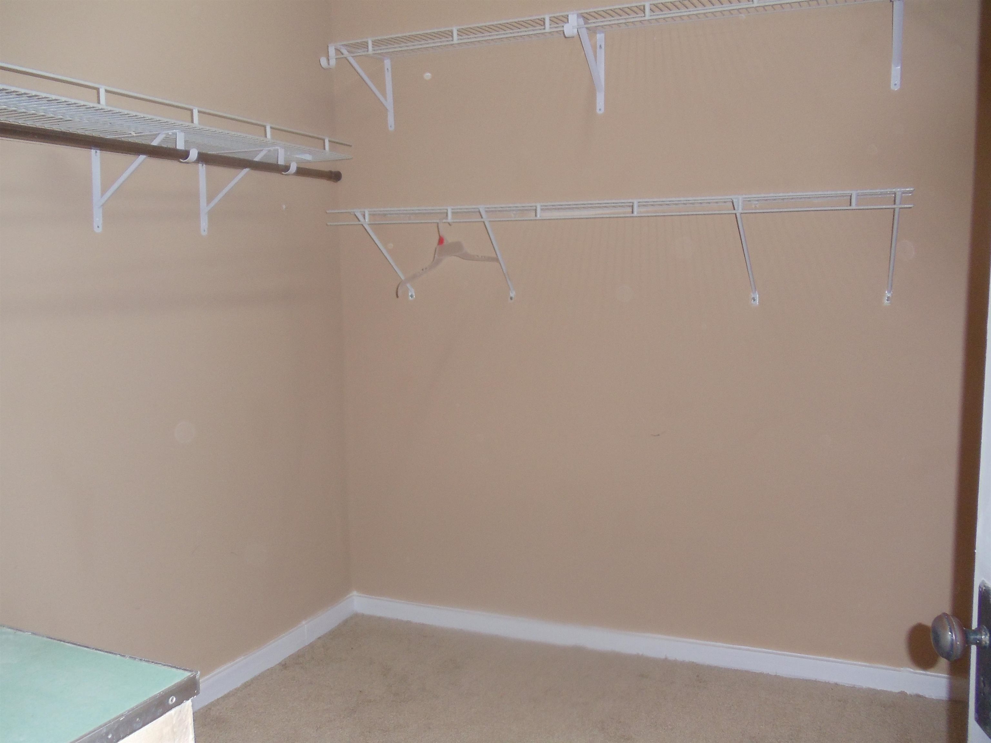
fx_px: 1260
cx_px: 496
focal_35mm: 44
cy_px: 372
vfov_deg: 32.9
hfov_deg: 42.9
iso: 200
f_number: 3.5
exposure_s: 1/30
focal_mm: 6
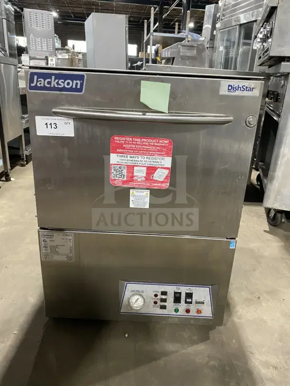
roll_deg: -2.0
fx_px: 290
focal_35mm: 26
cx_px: 145
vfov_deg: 67.3
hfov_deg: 53.1
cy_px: 193
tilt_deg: -18.0
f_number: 1.8
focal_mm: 4.25
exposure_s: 1/60
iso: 500
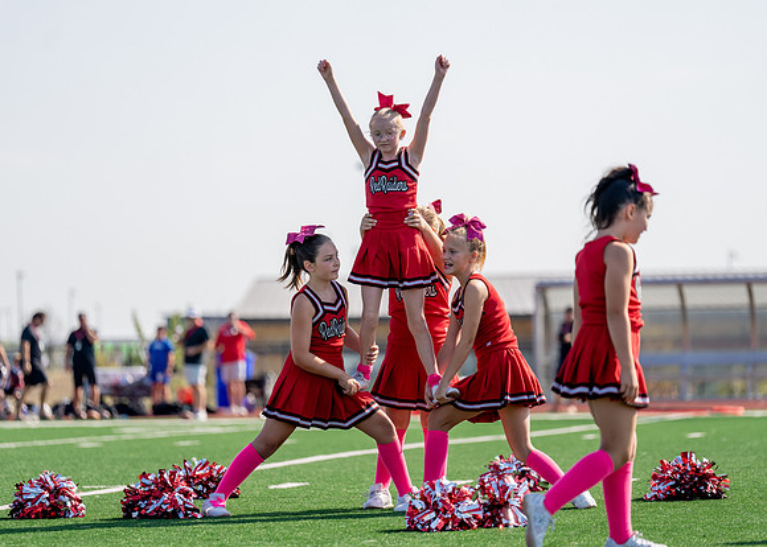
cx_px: 384
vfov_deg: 8.6
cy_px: 274
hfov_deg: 12.1
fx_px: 3628
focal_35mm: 167
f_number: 2.8
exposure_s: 1/1250
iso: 100
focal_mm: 159
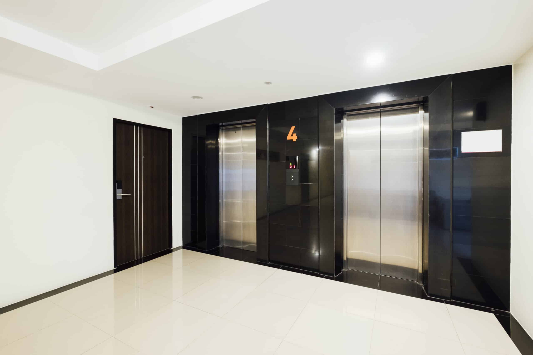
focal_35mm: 15
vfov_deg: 77.3
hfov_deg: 100.4
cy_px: 178
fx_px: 222
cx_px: 266
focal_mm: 10
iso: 200
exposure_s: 3.1
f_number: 8
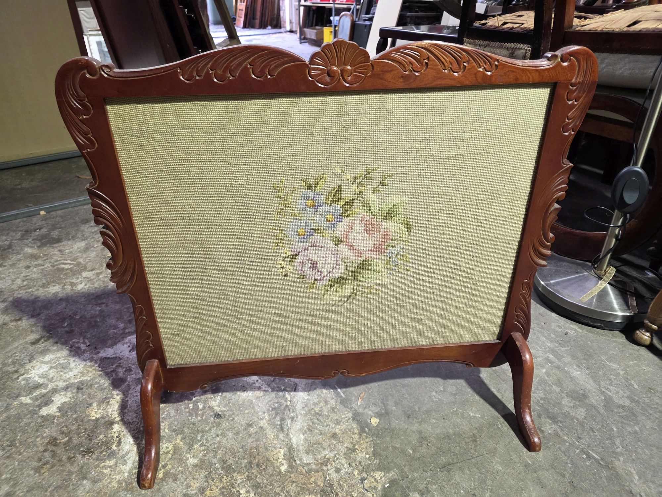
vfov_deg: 58.9
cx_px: 331
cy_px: 248
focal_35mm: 23
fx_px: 440
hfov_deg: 73.9
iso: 400
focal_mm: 6.3
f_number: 1.7
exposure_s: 1/100
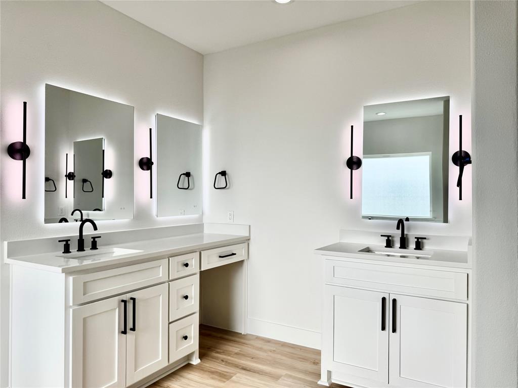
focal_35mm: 24
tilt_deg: -0.5
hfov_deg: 71.6
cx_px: 259
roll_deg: -0.7
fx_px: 359
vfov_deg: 56.8
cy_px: 194
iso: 80
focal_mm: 6.76
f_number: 1.78
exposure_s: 1/1869
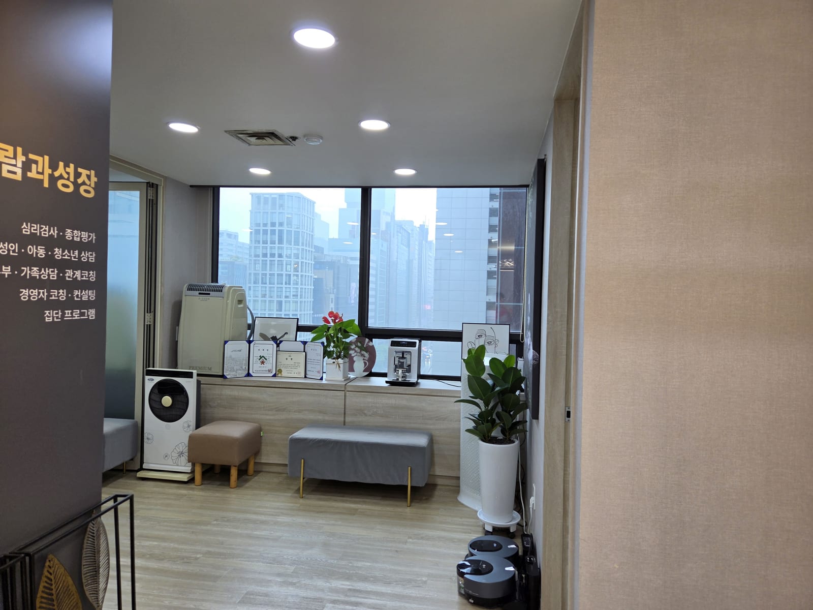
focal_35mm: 23
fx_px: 540
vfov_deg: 58.9
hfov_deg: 73.9
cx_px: 406
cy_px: 305
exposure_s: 1/120
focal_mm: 5.4
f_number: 1.8
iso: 50
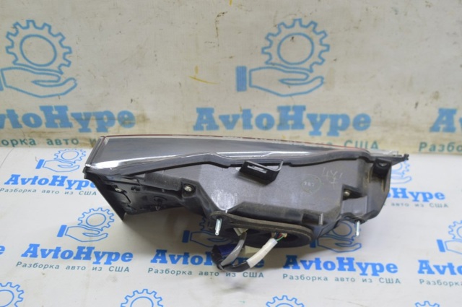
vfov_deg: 29.8
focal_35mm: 45
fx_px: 577
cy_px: 154
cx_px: 231
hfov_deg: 43.7
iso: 400
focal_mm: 30
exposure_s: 1/20
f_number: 5.6
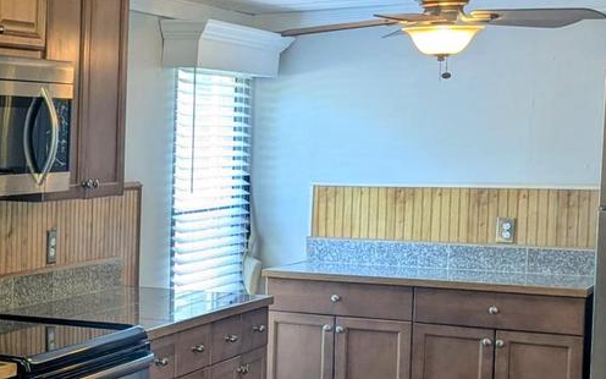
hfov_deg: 24.5
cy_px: 253
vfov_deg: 17.6
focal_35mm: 74
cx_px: -169
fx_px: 1222
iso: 40
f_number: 1.85
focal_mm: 6.81
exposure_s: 1/24
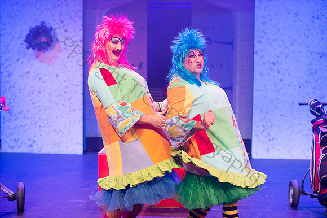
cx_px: 164
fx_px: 635
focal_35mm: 70
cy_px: 109
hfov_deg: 28.9
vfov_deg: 19.4
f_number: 2.8
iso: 1000
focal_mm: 70
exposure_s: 1/200
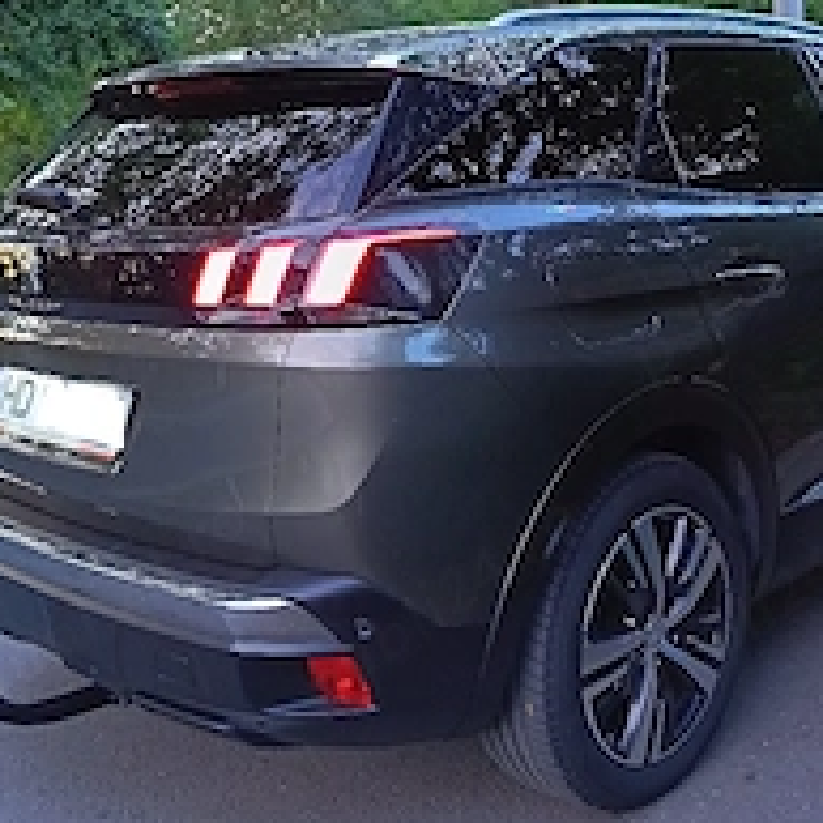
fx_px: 1184
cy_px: 324
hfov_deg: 38.1
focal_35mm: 44
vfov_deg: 38.2
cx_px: 525
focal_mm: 5.25
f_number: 1.75
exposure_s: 1/30
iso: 1000
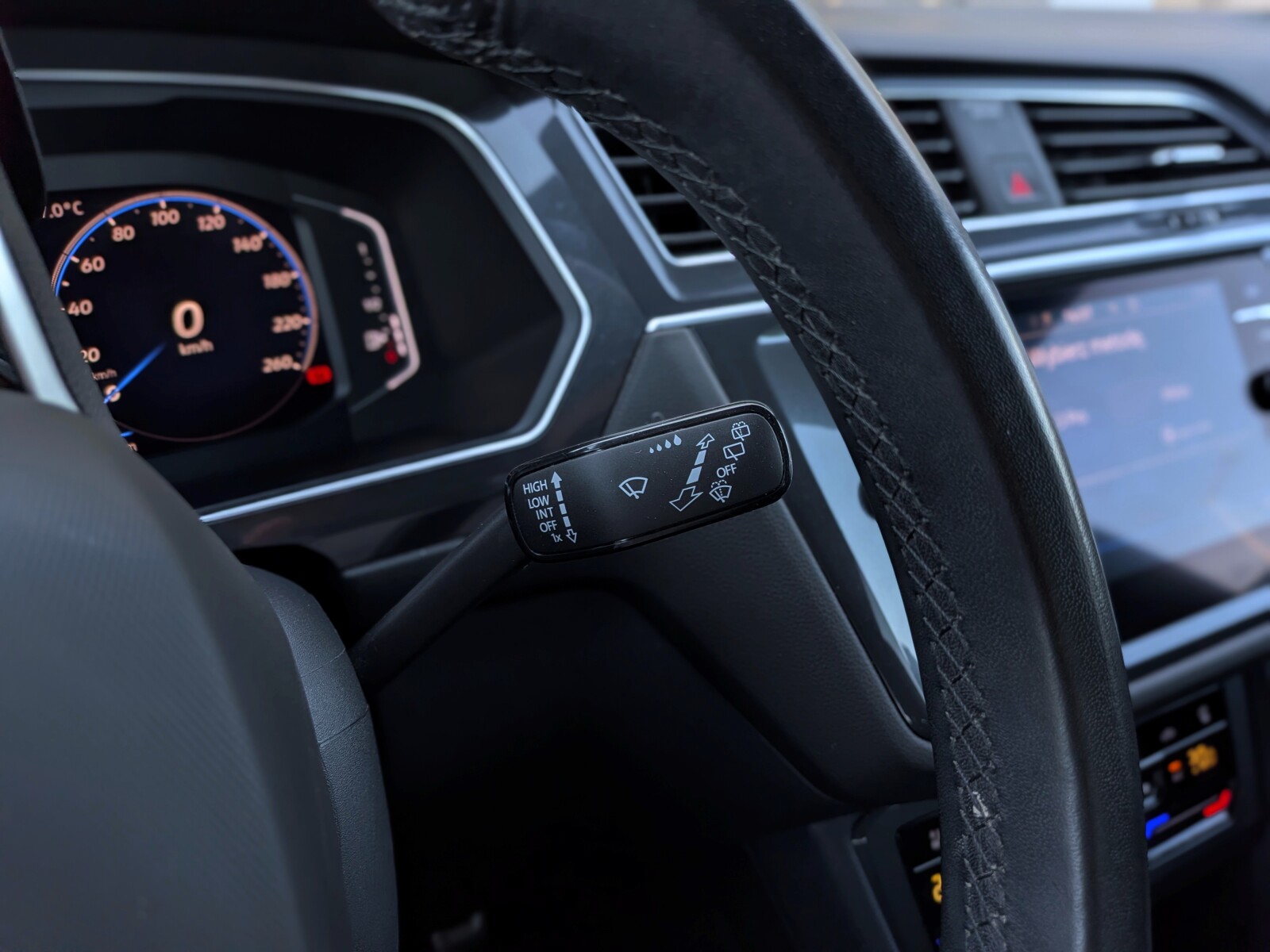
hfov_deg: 71.6
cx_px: 635
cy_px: 476
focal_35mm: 24
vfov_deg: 56.8
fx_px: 881
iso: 36
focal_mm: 4.53
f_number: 1.7
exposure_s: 1/90
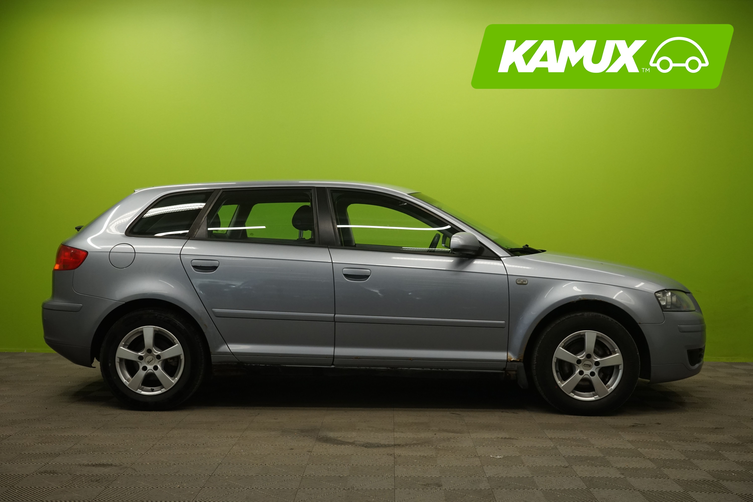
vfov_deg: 31.2
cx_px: 376
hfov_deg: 45.4
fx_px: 899
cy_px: 251
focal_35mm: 43
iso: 1250
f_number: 9
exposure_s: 1/25
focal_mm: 43
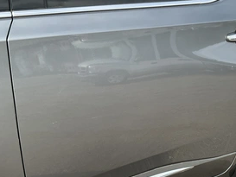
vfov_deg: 34.9
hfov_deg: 44.8
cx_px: 164
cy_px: 115
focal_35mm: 41
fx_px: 280
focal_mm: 3
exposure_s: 1/770
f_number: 1.8
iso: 25
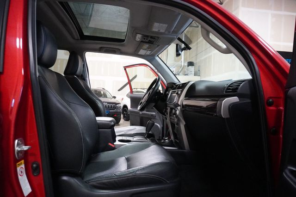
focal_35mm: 24
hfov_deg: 73.8
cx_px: 148
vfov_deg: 53.1
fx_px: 197
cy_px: 98
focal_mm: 16
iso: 6400
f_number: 3.5
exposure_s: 1/125
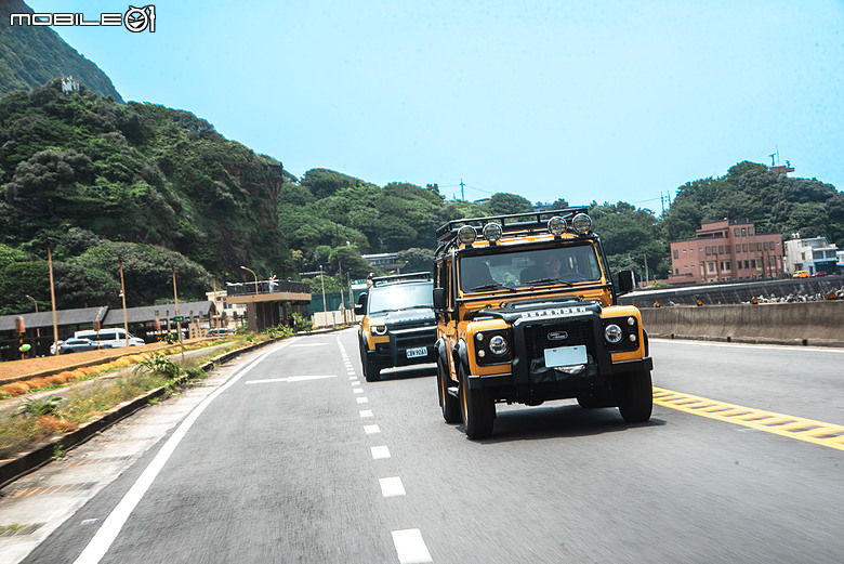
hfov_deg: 32.4
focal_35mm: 62
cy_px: 282
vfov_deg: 21.9
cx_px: 422
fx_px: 1454
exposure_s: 1/30
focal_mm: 62
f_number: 7.1
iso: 100
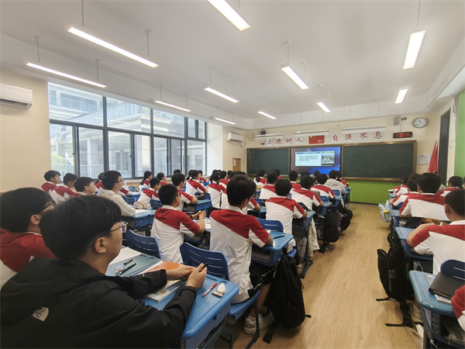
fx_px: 201
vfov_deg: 81.7
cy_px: 174
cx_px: 232
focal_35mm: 15
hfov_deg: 98.2
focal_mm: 2.32
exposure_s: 1/63.9
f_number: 2
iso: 160
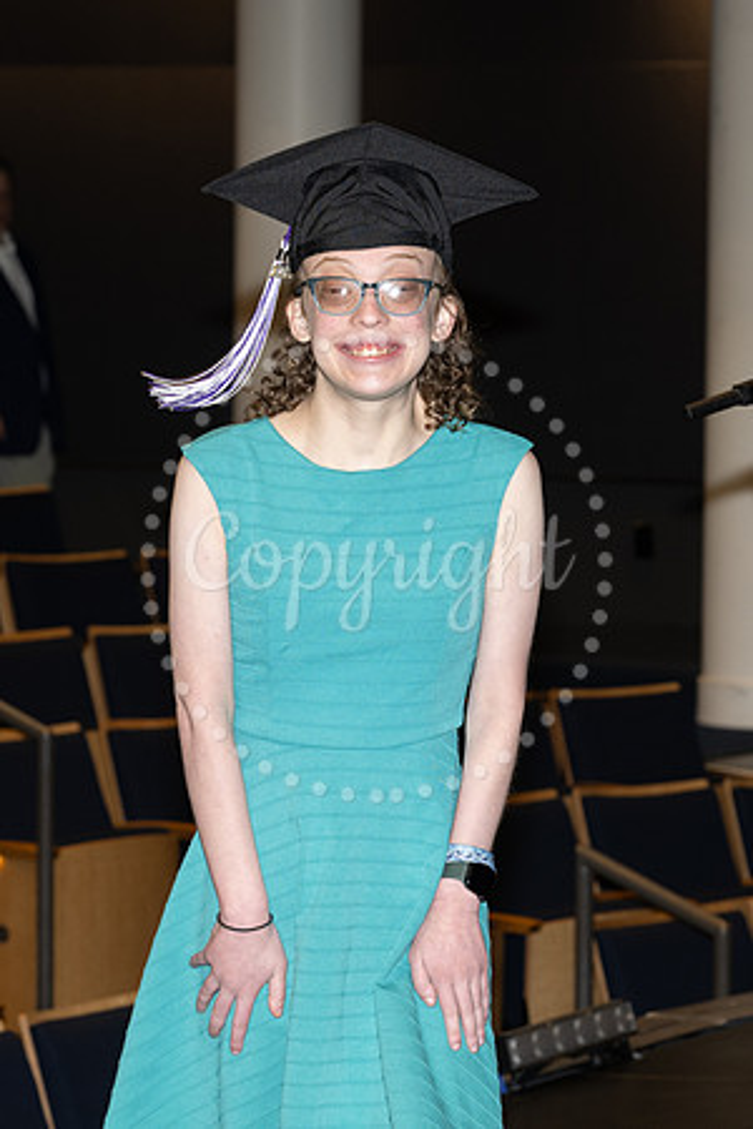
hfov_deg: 8.8
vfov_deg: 13.1
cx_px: 505
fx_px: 4902
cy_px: 612
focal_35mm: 156
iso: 640
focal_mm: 84
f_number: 5.6
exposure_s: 1/80
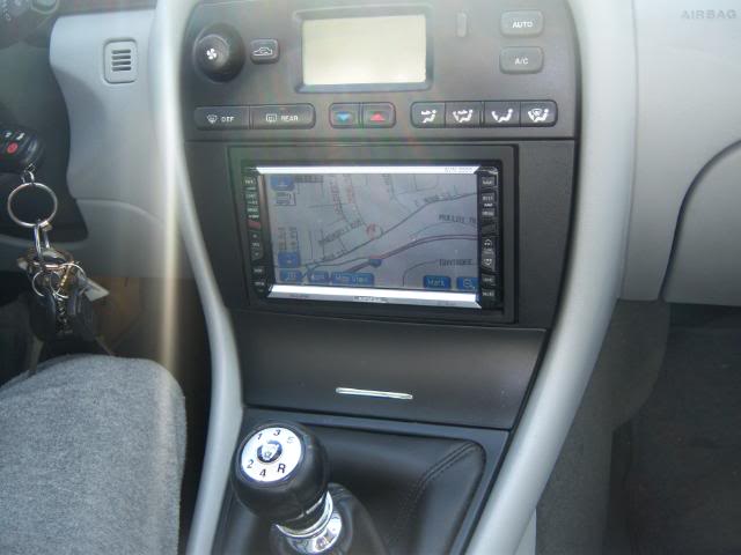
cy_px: 278
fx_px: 771
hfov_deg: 51.4
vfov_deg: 39.7
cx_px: 370
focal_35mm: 36
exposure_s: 1/60
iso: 80
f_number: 2.8
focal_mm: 7.5
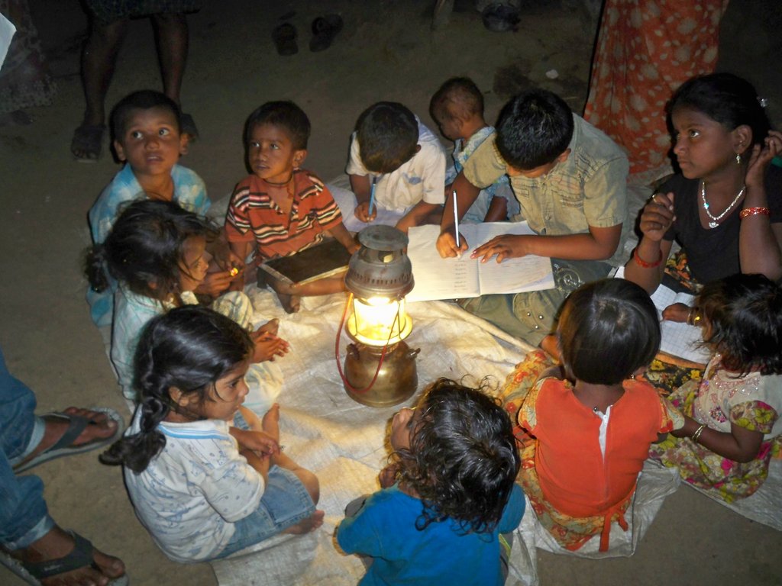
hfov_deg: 52.6
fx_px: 791
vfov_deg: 40.7
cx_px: 391
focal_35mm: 35
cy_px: 293
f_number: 3.1
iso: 200
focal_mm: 6.3
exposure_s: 1/30
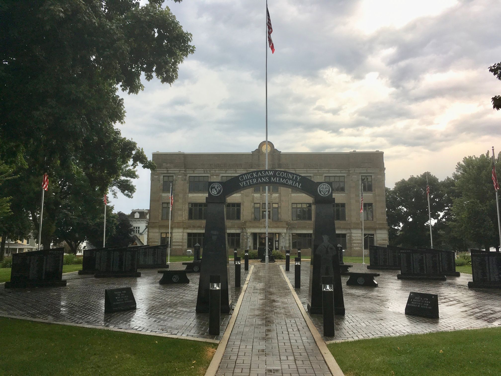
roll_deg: -1.1
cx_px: 250
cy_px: 188
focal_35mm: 29
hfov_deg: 61.7
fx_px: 420
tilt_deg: +8.1
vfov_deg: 48.2
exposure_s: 1/120
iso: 25
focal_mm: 4.15
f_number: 2.2
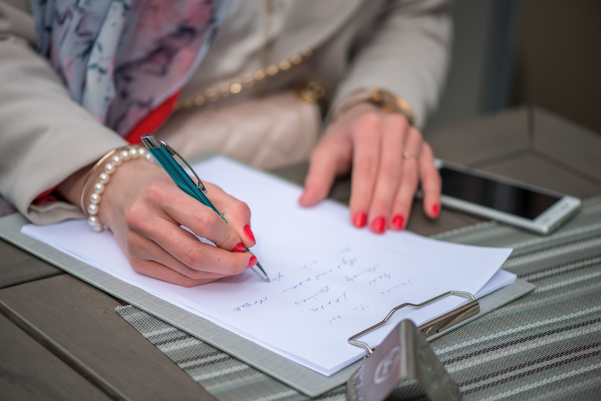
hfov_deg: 19.5
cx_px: 300
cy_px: 200
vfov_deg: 13.1
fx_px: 1753
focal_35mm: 105
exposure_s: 1/640
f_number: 3.2
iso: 100
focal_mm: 105
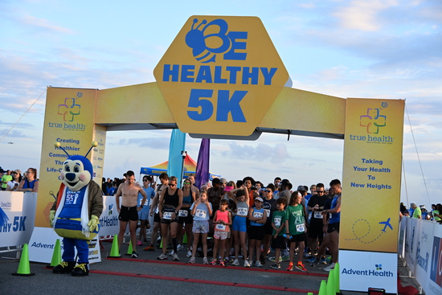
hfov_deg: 36.2
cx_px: 221
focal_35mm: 55
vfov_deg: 24.6
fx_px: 675
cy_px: 148
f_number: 5.6
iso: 2000
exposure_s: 1/1000
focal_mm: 55
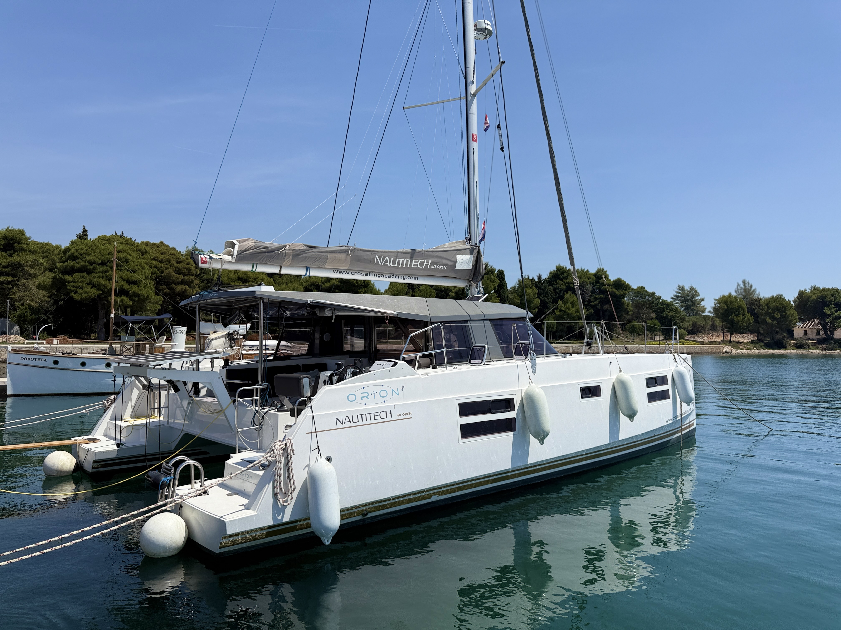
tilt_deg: +2.8
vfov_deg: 56.8
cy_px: 315
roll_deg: +0.3
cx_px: 420
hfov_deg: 71.6
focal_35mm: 24
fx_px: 583
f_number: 1.78
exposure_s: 1/8130
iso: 80
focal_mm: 6.76
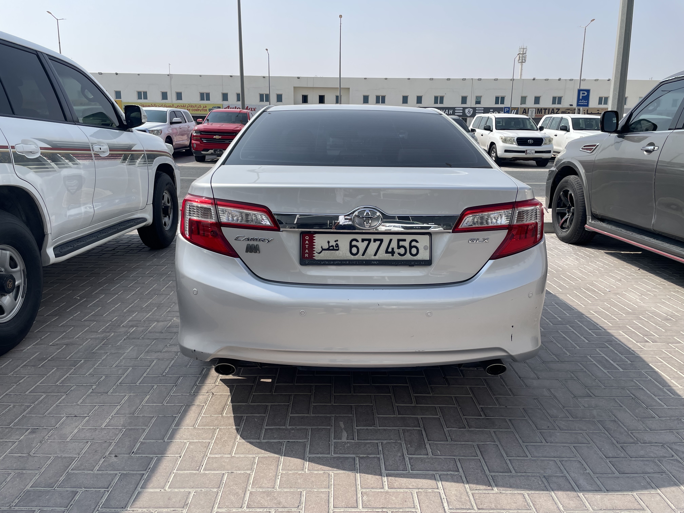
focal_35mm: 26
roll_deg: +0.0
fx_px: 514
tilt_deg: -12.8
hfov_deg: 67.3
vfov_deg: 53.1
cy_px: 256
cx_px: 342
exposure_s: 1/5051
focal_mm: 4.2
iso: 32
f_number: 1.6
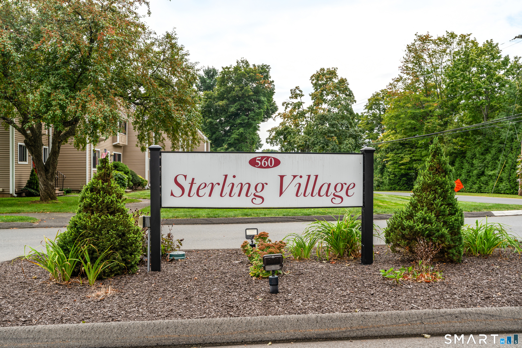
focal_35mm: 28
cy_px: 174
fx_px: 406
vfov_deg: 46.4
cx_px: 261
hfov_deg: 65.5
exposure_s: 1/160
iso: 100
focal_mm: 28
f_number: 5.6
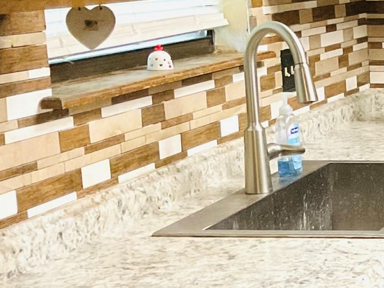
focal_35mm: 101
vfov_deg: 14.6
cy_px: 146
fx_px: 1120
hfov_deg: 16.8
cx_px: 647
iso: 250
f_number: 1.8
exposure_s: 1/60
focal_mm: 3
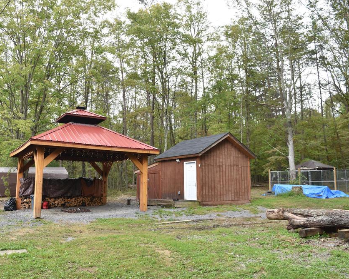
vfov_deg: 47.1
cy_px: 141
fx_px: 320
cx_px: 148
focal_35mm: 31
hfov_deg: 56.9
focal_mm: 18
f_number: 5.6
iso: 250
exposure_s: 1/100
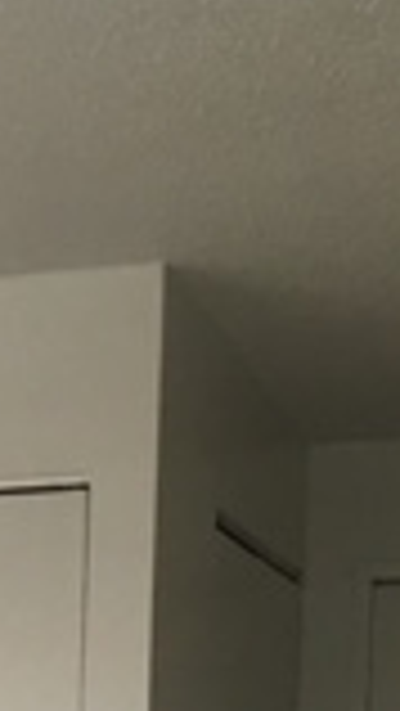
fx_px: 2411
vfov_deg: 15.7
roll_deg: +0.3
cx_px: -692
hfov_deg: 8.4
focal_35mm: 128
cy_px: 994
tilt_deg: -6.1
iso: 32
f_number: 2.2
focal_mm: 4.15
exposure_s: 1/30
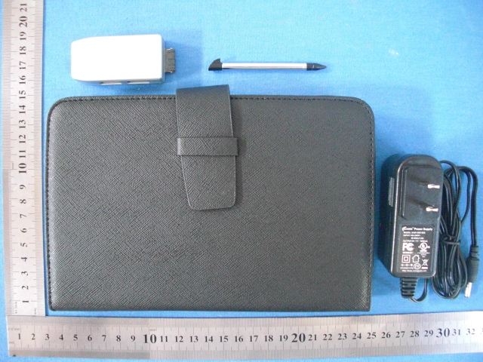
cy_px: 181
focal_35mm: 36
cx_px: 242
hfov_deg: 51.4
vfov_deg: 39.7
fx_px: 502
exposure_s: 1/25
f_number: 2.8
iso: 800
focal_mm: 6.3
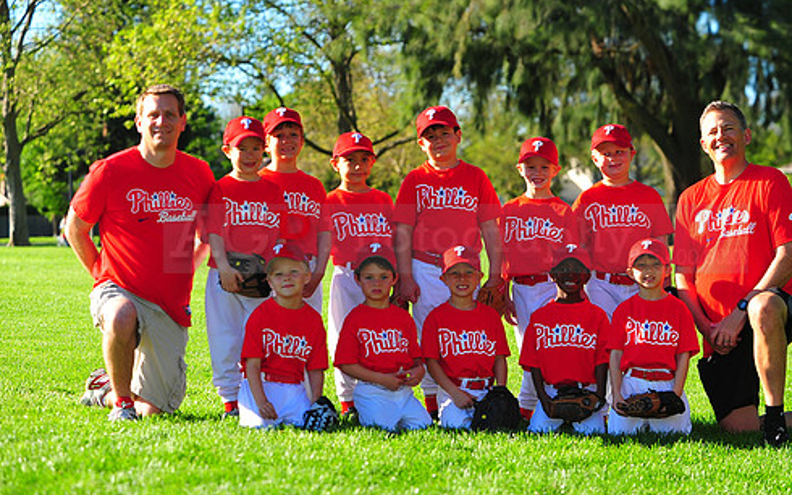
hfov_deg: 18.8
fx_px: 2395
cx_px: 435
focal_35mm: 111
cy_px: 225
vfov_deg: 11.8
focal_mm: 92
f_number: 4
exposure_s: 1/800
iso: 200
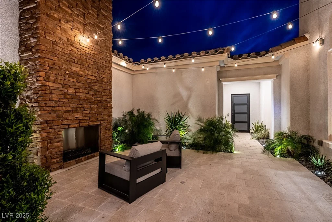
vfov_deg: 70.5
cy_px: 111
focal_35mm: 17
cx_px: 166
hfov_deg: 93.3
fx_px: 157
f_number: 7.1
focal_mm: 17
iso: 250
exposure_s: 1/25
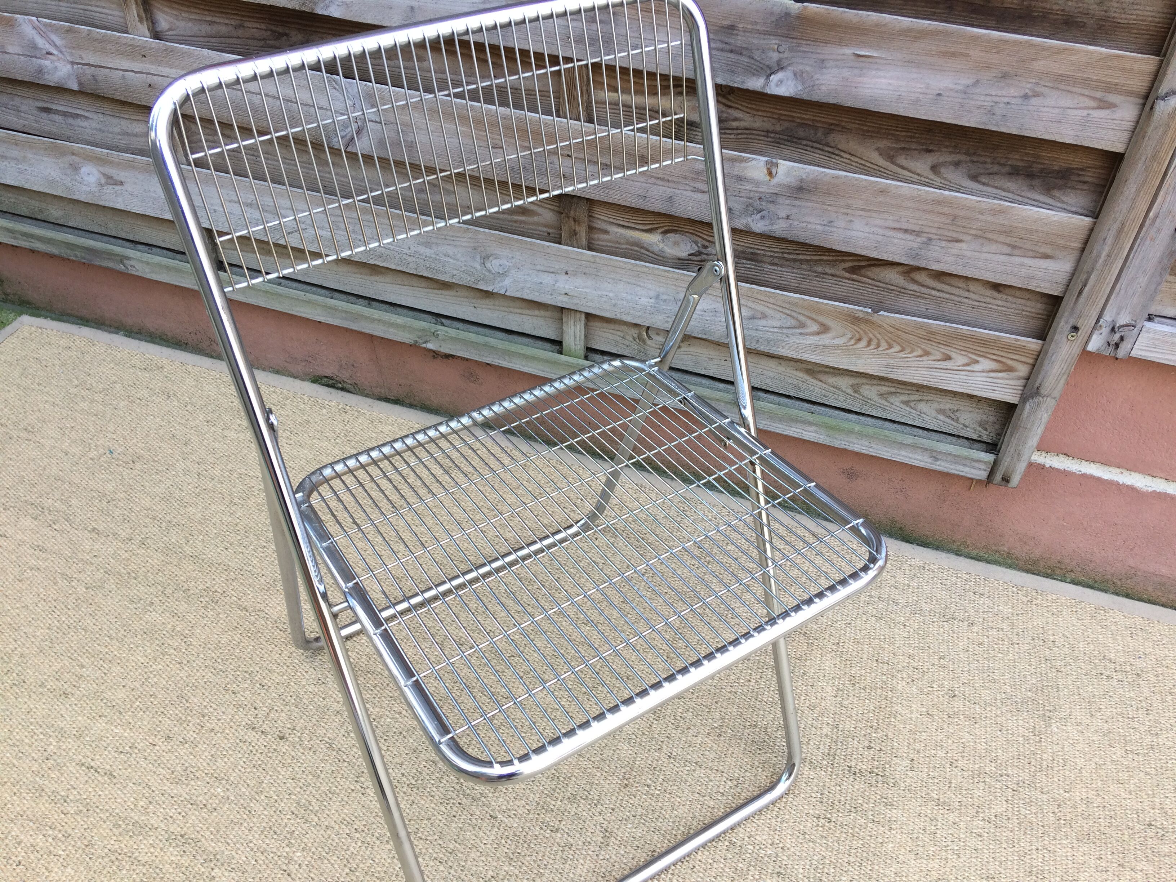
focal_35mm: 29
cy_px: 441
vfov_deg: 48.2
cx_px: 588
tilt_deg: -45.9
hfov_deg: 61.7
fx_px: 985
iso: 32
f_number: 2.2
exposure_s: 1/100
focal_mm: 4.15
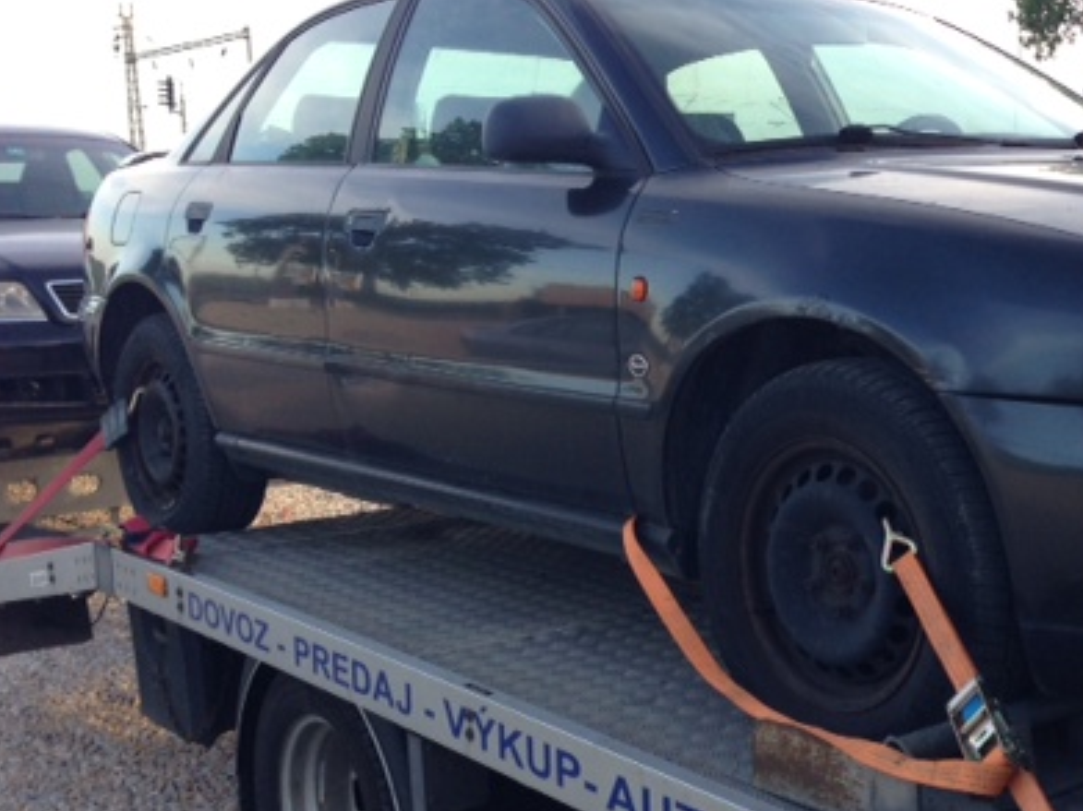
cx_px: 814
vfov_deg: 27.0
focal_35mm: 54
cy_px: 440
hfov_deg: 34.8
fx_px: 1689
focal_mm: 4.13
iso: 50
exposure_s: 1/173
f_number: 2.4
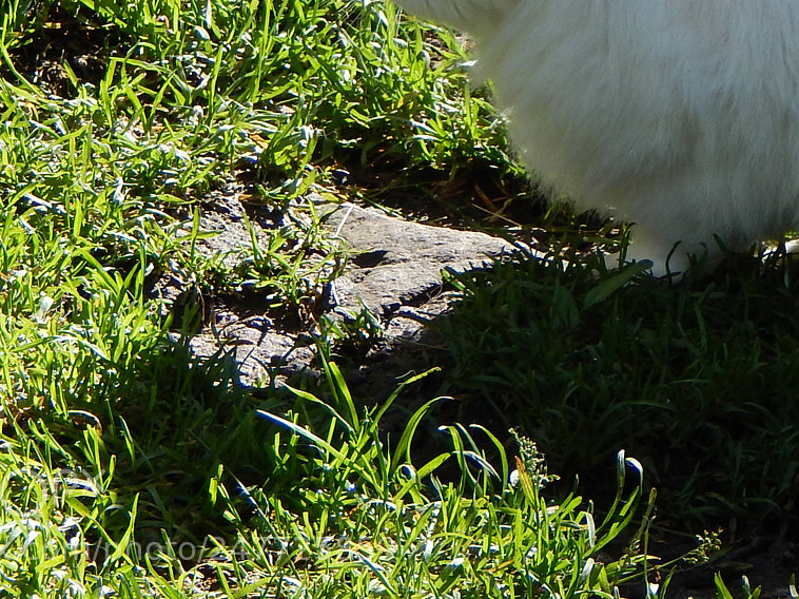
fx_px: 11307
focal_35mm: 490
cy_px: -1
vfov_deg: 3.0
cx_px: 687
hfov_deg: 4.0
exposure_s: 1/200
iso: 125
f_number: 5.6
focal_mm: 41.7
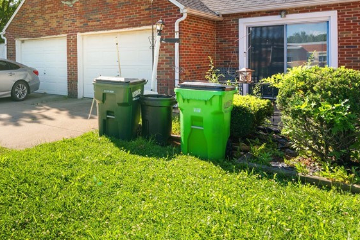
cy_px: 28
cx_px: 49
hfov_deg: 54.1
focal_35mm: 31
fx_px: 310
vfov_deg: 39.5
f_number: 8
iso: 100
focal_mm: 16
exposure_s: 1/13
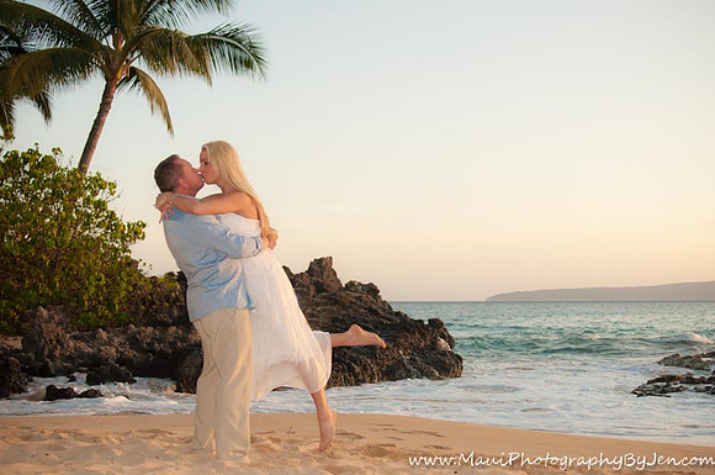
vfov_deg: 28.9
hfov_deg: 42.4
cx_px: 358
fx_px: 922
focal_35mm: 46
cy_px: 238
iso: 640
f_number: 2.8
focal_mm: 31
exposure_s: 1/1600
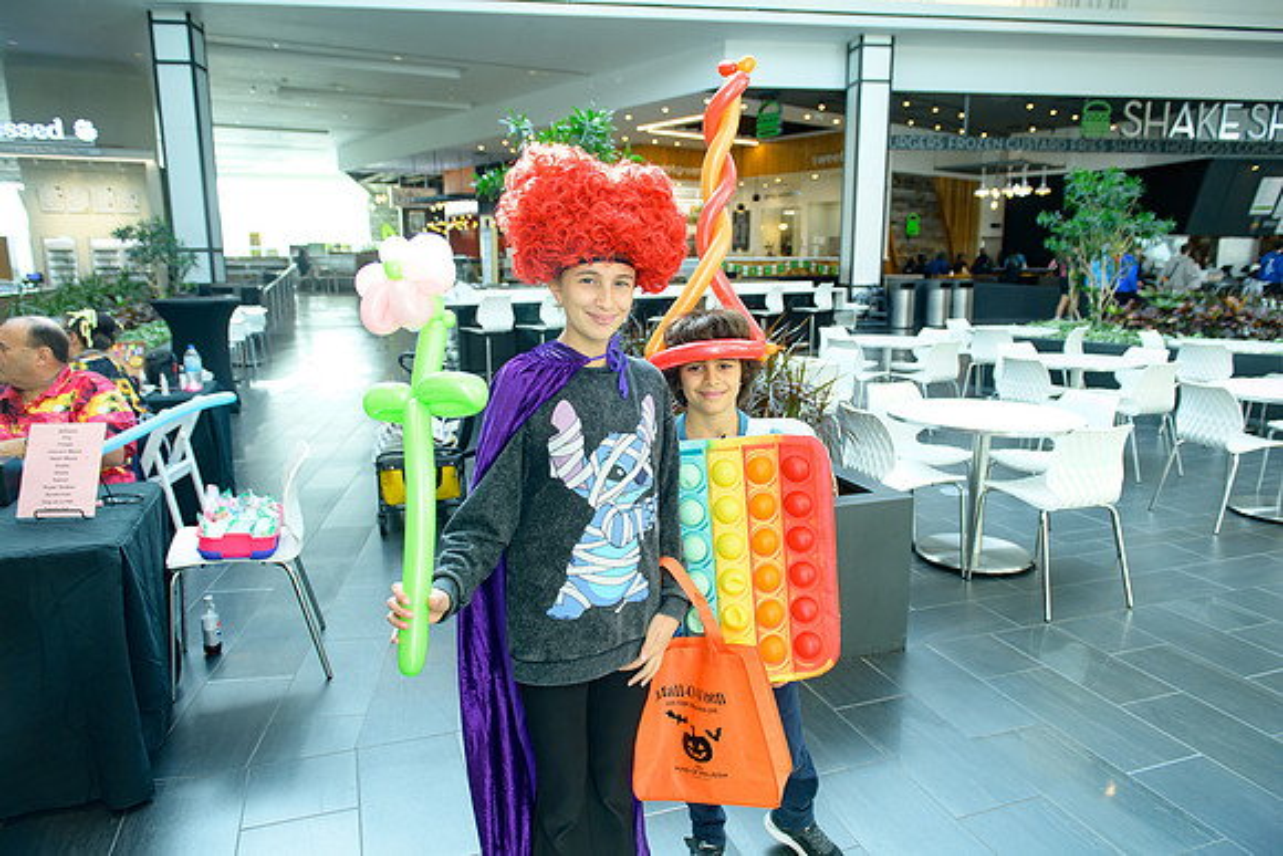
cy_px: 428
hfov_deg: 73.7
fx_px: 855
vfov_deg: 53.2
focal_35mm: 24
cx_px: 642
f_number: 4
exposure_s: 1/200
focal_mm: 24
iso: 800
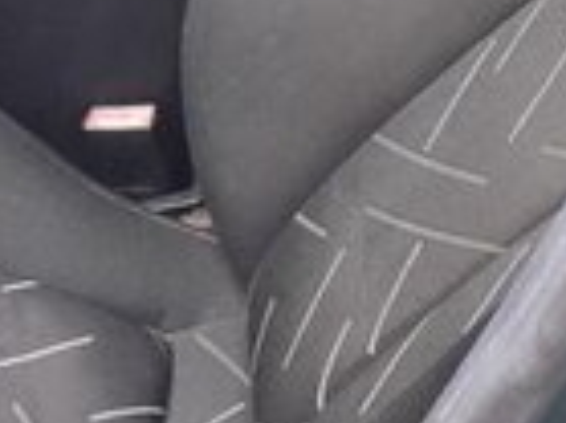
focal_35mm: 128
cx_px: -334
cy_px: -165
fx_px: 2091
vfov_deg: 11.2
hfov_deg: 14.2
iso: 64
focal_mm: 3.6
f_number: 1.9
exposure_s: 1/50
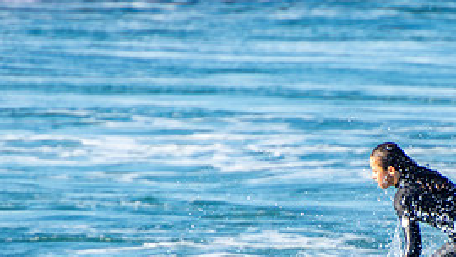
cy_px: 300
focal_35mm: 1352
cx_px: 353
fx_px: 16351
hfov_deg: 1.6
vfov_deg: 0.9
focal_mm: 400
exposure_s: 1/800
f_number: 5.6
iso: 250
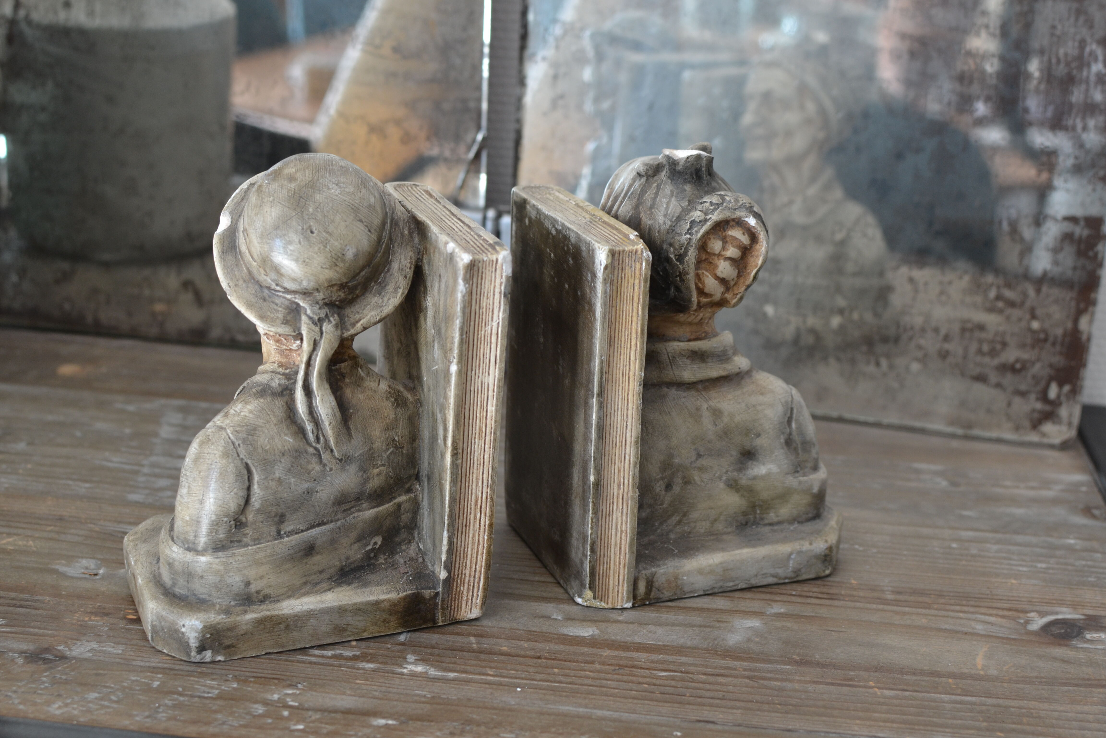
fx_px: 1613
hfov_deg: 37.9
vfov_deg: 25.8
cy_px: 369
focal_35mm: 52
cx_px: 553
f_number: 4
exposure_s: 1/60
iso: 400
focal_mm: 35
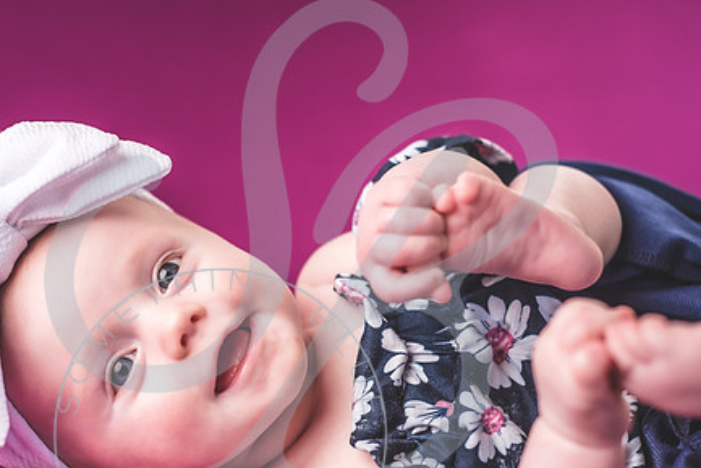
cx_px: 301
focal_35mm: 67
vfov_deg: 20.3
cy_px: 299
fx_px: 1305
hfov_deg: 30.0
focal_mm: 50
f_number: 2.8
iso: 320
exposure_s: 1/320
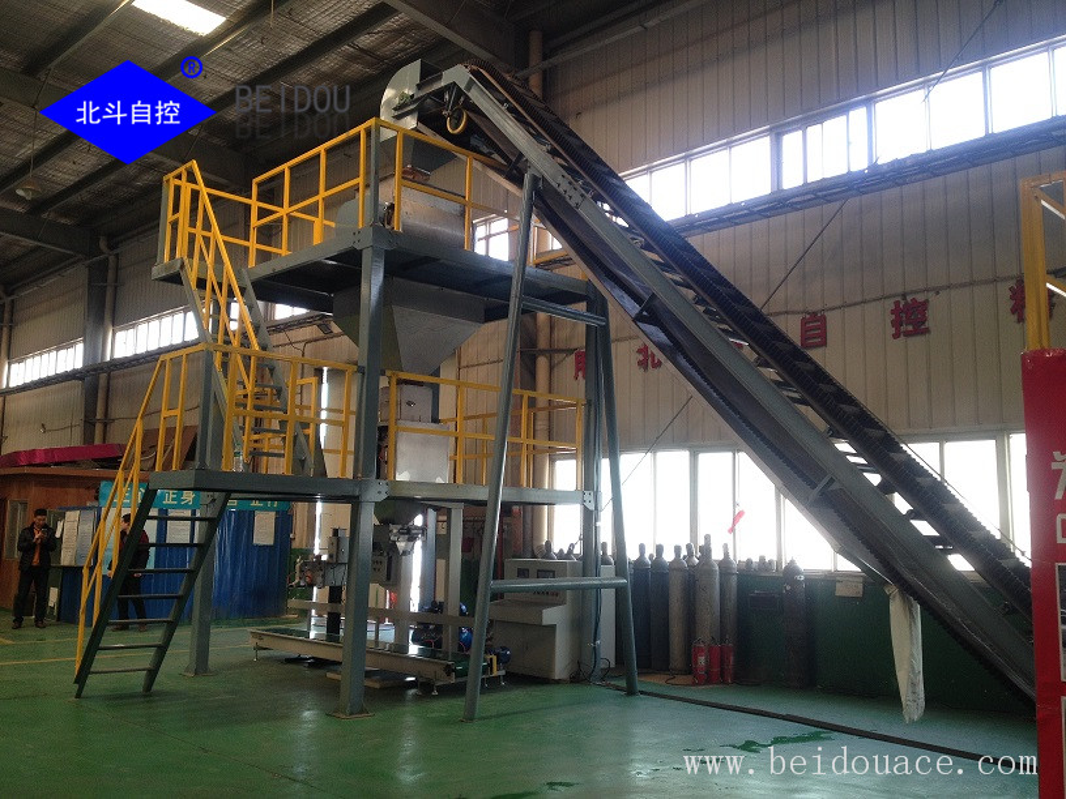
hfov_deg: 52.6
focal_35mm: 35
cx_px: 533
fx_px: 1078
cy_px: 400
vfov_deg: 40.7
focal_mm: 4.28
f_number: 2.4
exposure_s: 1/40
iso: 64
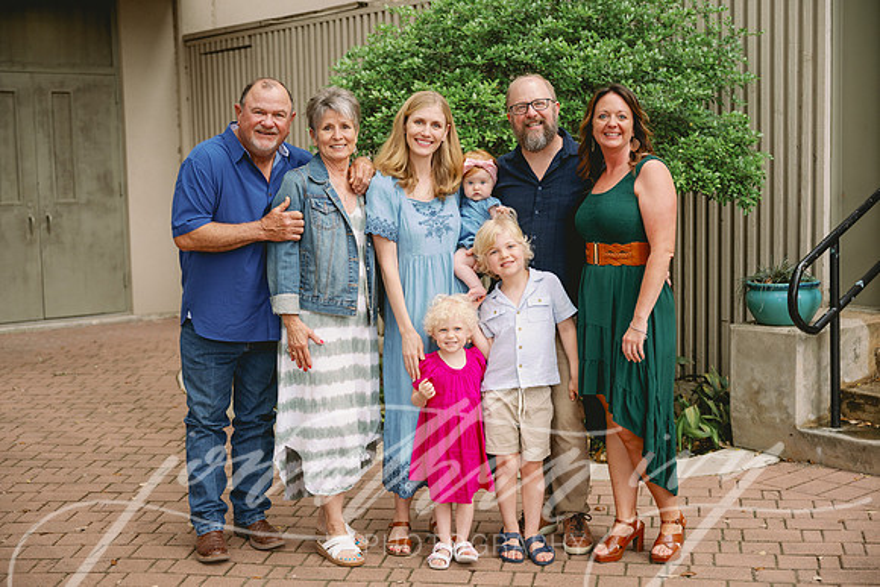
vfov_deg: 27.5
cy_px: 294
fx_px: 1198
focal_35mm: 49
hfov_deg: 40.3
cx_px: 440
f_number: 2.8
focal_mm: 49
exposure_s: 1/250
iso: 320
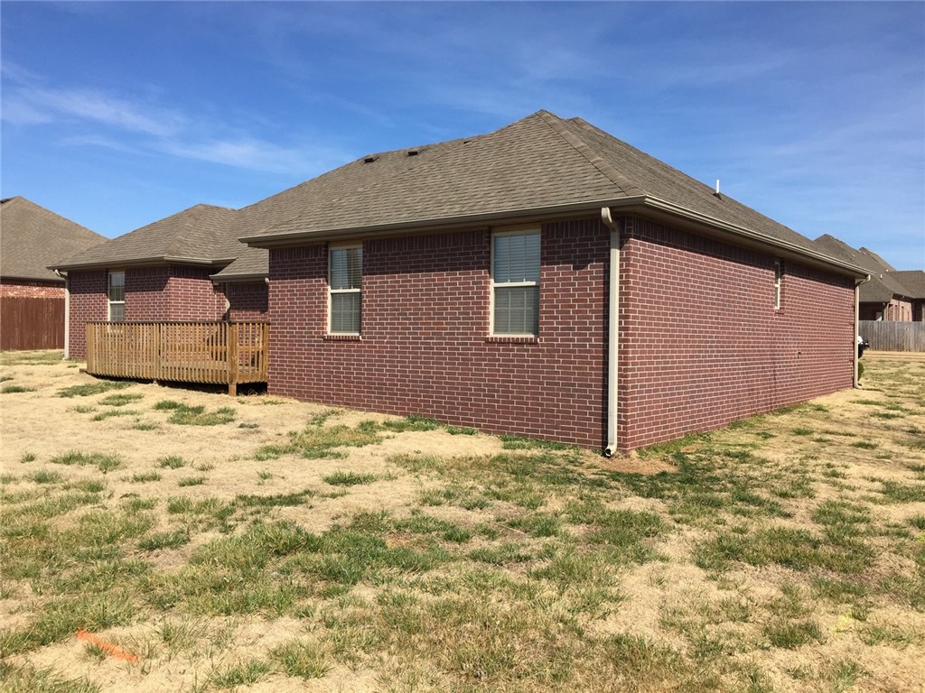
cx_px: 462
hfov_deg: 61.7
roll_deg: -1.1
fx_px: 775
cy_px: 346
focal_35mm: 29
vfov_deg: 48.2
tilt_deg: -0.6
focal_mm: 4.15
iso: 32
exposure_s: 1/2083
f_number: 2.2
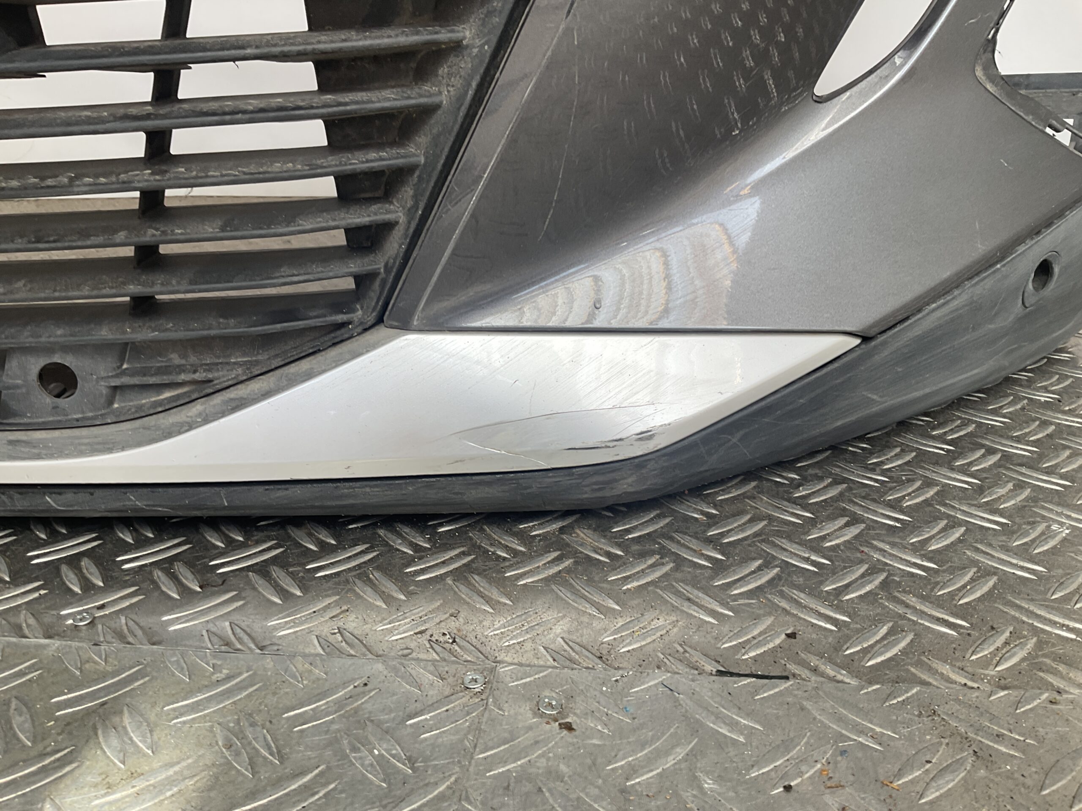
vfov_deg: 48.2
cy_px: 406
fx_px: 906
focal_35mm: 29
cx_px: 541
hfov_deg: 61.7
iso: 20
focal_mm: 3
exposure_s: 1/100
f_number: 1.8
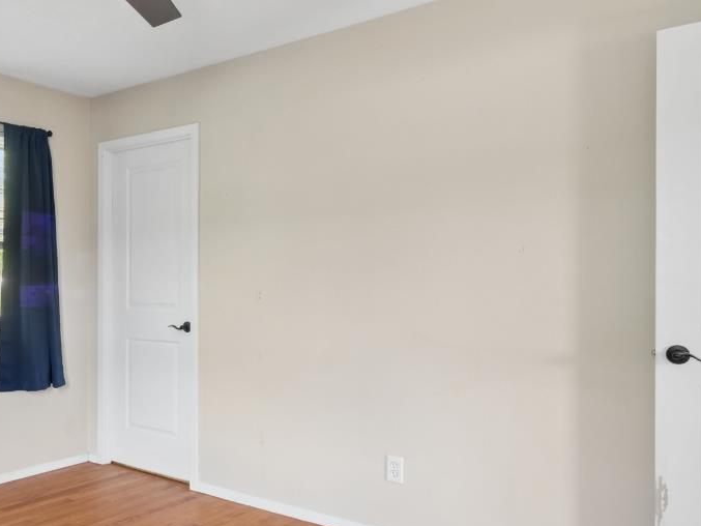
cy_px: 301
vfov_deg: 45.3
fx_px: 628
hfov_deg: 54.1
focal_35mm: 31
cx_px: 133
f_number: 7.1
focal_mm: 7
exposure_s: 1/8
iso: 640
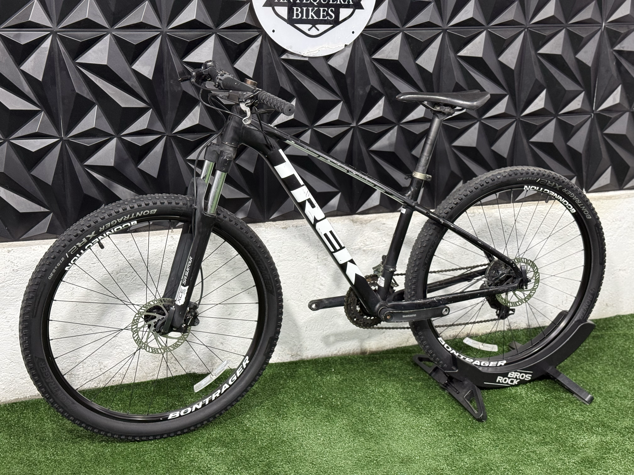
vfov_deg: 30.3
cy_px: 238
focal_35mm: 48
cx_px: 317
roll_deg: -1.6
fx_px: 879
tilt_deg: -17.3
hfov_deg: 39.7
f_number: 1.78
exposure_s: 1/60
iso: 200
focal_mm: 6.76
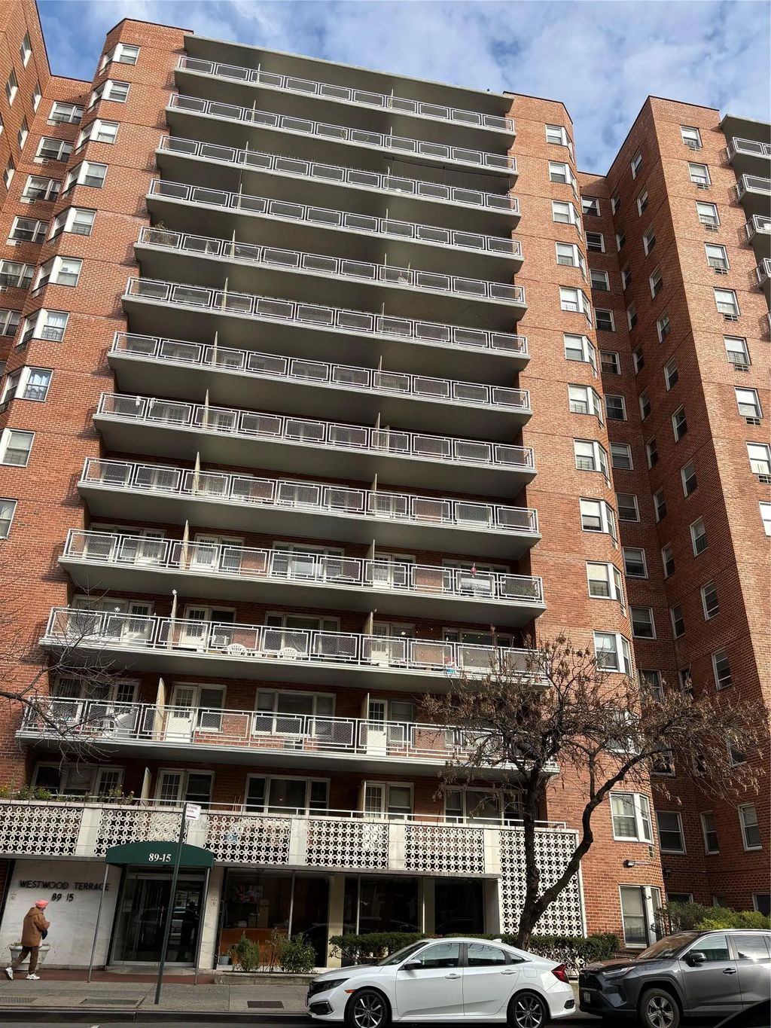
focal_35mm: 26
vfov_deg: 67.3
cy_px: 514
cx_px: 386
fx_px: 772
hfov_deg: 53.1
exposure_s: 1/1626
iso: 50
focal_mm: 5.96
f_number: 1.6
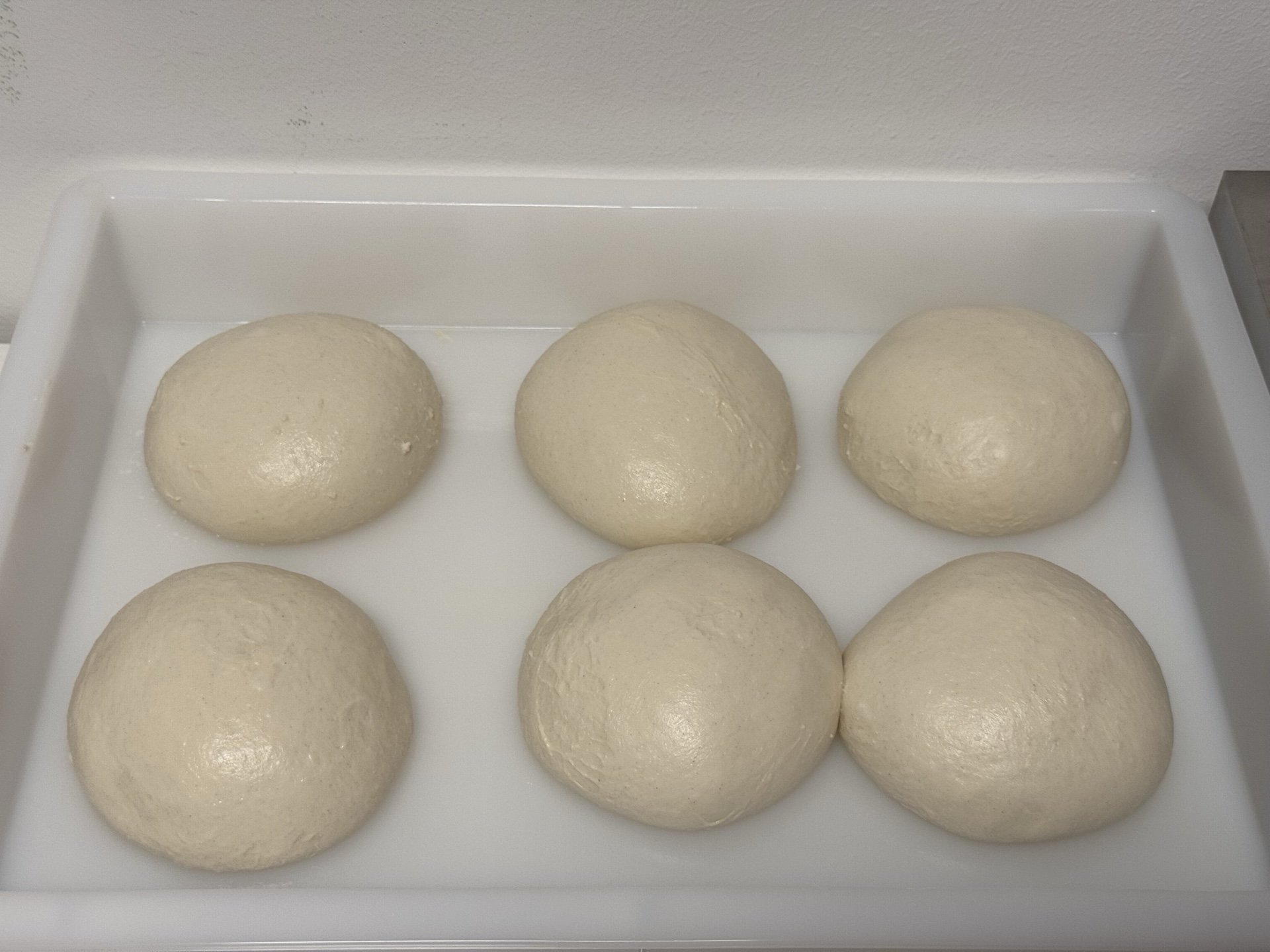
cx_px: 635
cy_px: 476
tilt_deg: -49.4
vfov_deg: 30.3
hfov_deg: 39.7
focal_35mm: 48
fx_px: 1761
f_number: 1.78
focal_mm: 6.76
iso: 64
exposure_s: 1/50
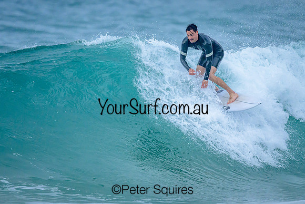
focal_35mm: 1094
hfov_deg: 1.9
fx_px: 9273
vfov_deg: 1.3
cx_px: 141
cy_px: 91
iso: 2200
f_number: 6.3
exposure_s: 1/3200
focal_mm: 800
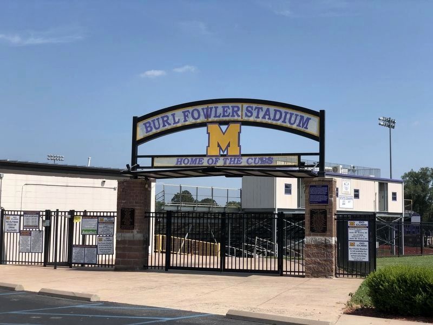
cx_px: 216
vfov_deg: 28.0
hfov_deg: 36.8
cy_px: 162
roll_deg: -2.4
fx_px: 650
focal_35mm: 52
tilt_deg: +5.1
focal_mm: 6
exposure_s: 1/1473
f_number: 2.4
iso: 16
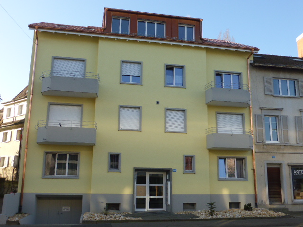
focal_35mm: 35
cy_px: 114
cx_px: 152
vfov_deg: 40.7
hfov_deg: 52.6
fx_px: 306
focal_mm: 6.1
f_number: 3.7
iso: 100
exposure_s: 1/320
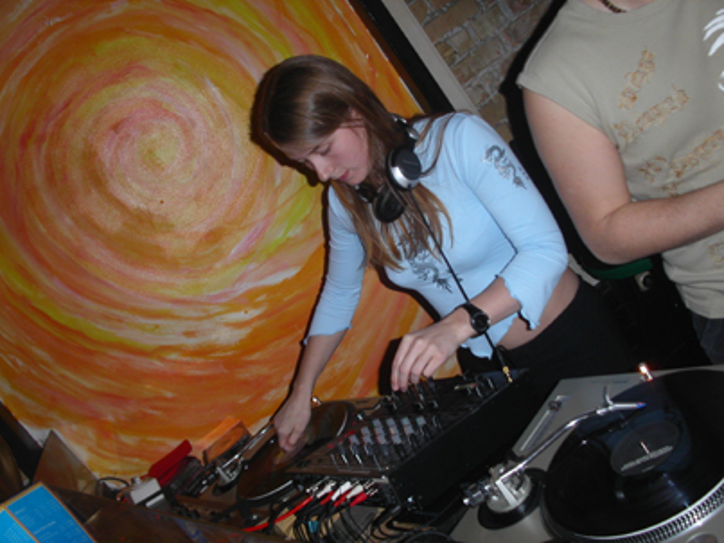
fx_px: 795
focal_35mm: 38
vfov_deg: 37.7
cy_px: 272
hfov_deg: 49.0
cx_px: 362
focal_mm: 7.8
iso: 100
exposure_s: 1/30
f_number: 2.8
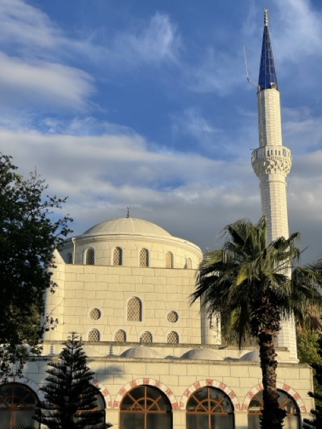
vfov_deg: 30.3
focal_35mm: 64
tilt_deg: +20.3
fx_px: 794
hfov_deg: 22.9
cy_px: 214
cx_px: 161
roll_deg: +0.3
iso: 20
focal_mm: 7.5
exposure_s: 1/896
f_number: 2.2
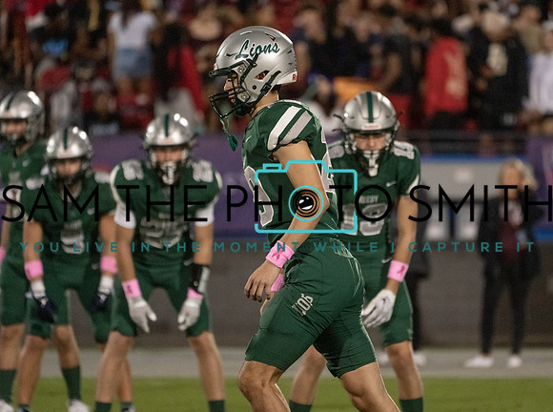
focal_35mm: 485
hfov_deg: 4.1
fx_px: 7723
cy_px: 189
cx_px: 333
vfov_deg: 3.1
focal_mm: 400
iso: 8000
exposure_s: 1/1250
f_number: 5.6
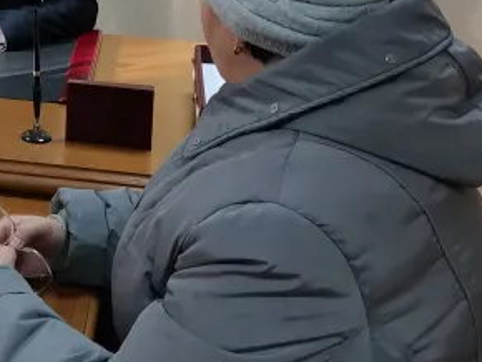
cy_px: -150
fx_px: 1129
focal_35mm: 81
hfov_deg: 23.1
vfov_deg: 16.8
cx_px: -7
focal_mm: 4.75
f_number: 1.8
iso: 320
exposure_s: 1/100
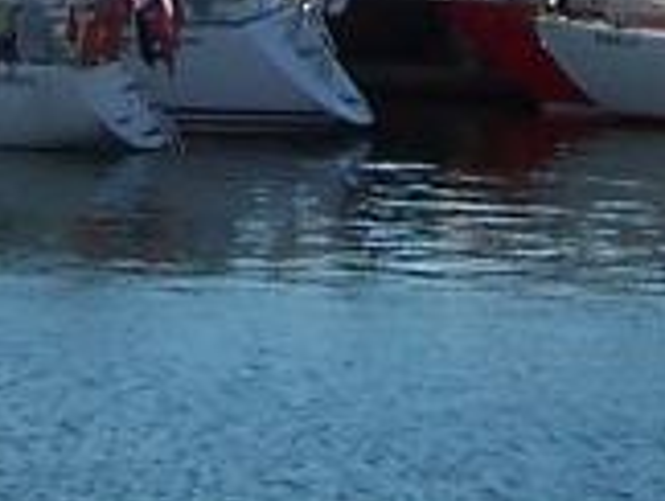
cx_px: 505
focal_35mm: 302
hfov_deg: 6.5
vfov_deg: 4.9
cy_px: -415
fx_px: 5810
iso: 80
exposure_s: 1/750
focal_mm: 6.3
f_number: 4
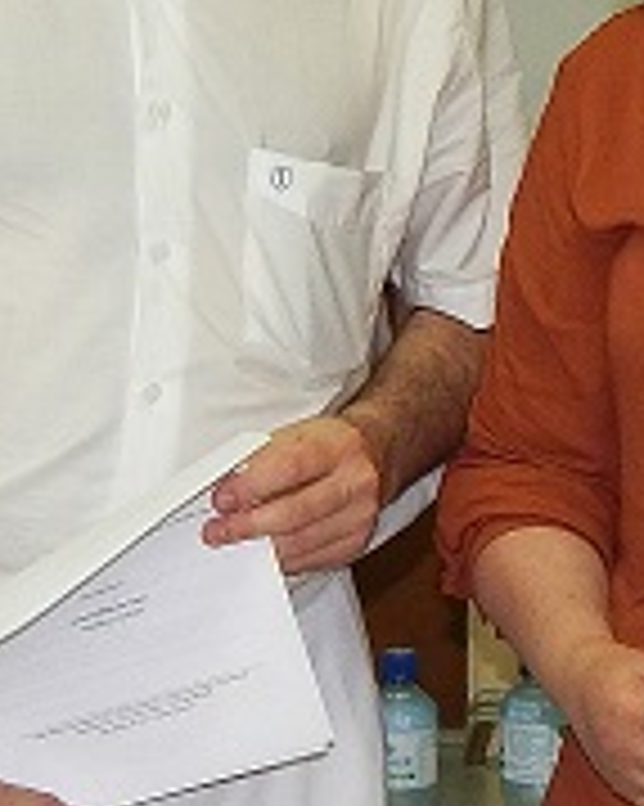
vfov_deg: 10.9
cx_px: 847
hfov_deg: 8.6
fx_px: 4197
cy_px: 203
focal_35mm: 176
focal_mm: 5.1
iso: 200
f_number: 3.2
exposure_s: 1/30
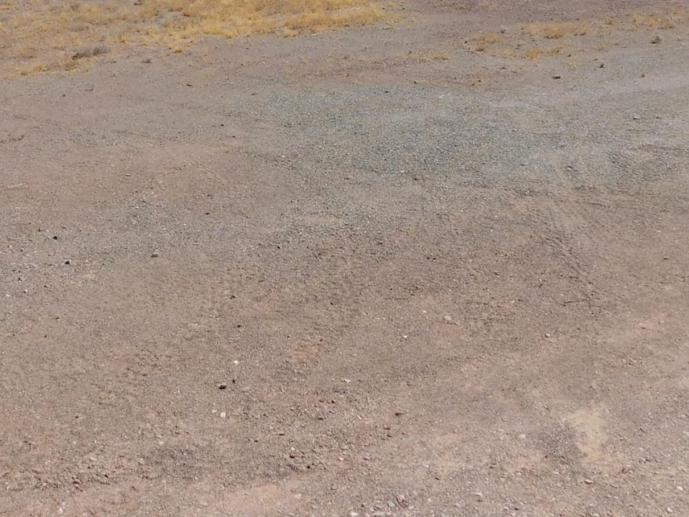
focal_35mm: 57
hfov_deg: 33.6
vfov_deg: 24.4
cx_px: 258
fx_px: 1134
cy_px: -9
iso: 125
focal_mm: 4
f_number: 6
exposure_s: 1/640
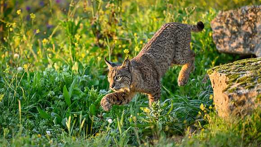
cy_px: 74
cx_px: 103
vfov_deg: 2.2
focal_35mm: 542
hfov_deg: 4.0
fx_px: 3751
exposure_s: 1/1600
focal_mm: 400
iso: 1800
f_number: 2.8
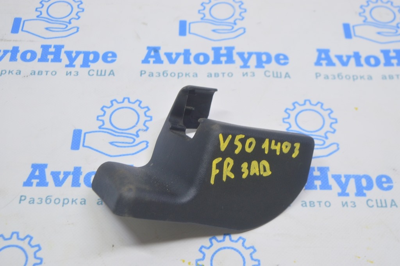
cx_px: 200
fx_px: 633
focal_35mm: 57
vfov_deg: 23.7
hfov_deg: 35.1
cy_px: 133
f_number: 5.6
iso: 400
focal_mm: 38
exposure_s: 1/20
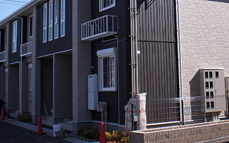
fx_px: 381
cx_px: 151
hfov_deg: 33.2
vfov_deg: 20.9
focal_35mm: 61
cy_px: 21
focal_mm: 6.3
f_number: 5.6
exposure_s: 1/250
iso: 64
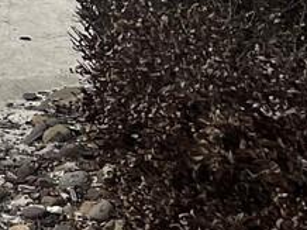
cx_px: -689
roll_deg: -0.2
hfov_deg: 8.3
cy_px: -563
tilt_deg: -2.9
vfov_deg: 6.7
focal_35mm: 191
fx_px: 1692
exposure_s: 1/12658
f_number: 1.5
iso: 50
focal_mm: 5.7
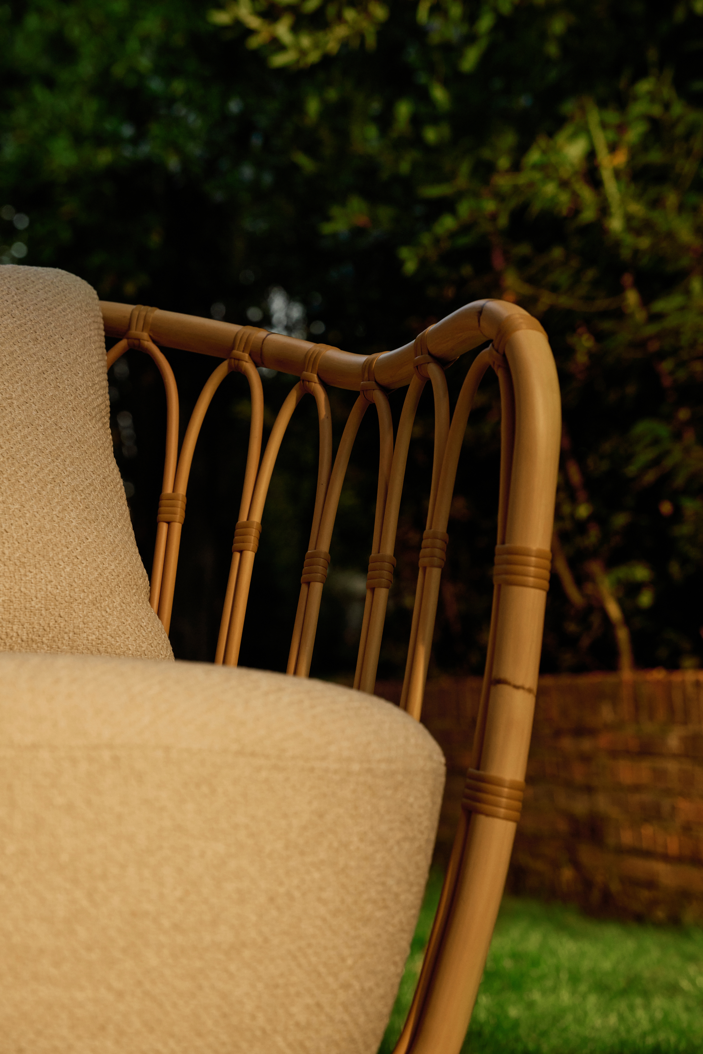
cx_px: 352
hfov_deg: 20.2
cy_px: 527
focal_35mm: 67
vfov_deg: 29.9
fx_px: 1974
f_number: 5.6
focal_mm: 67.4
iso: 640
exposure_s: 1/400
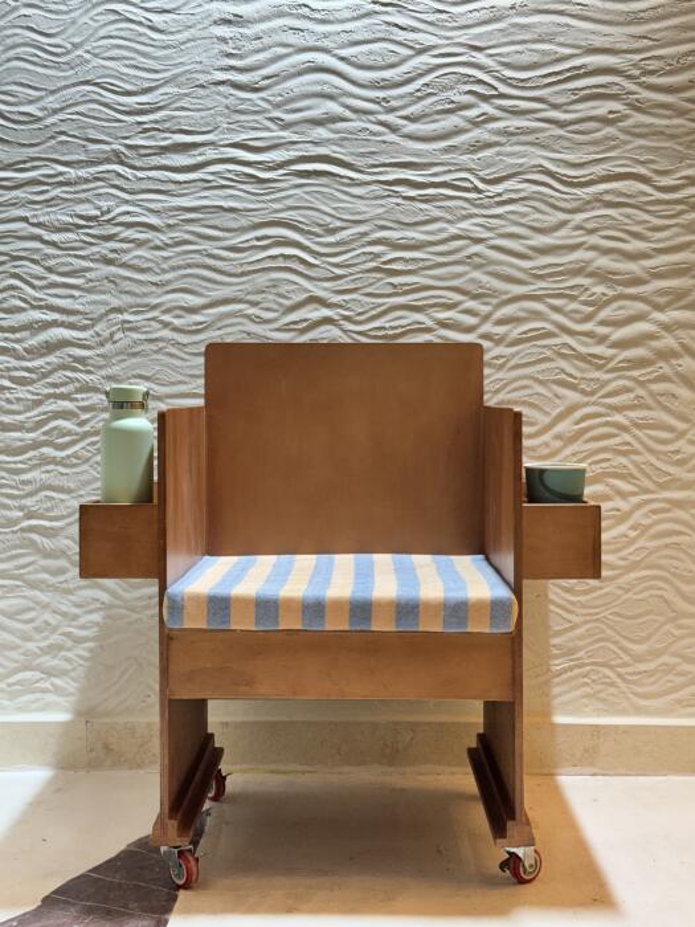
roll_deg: -0.1
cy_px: 464
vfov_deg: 39.7
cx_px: 348
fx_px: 1285
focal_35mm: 48
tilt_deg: -3.2
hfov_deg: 30.3
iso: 160
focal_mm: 6.76
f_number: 1.78
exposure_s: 1/100
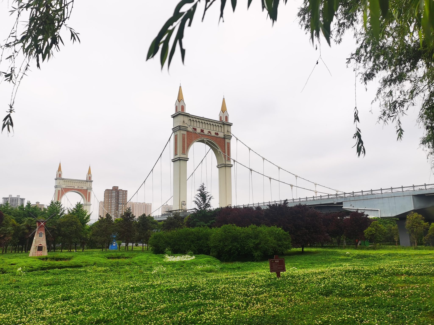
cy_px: 162
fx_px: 389
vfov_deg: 45.4
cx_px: 217
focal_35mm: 31
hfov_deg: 58.4
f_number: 1.8
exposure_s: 1/556
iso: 50
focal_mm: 5.58
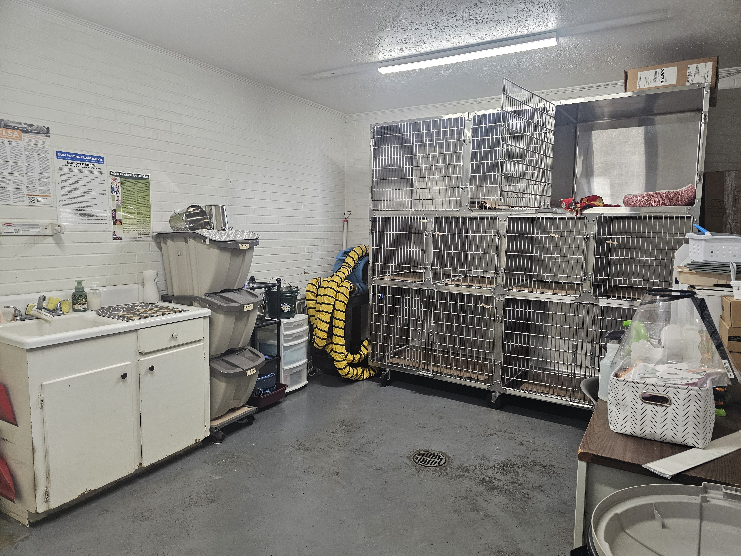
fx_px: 492
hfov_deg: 73.9
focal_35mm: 23
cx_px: 370
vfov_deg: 58.9
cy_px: 278
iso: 250
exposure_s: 1/120
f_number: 1.7
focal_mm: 6.3
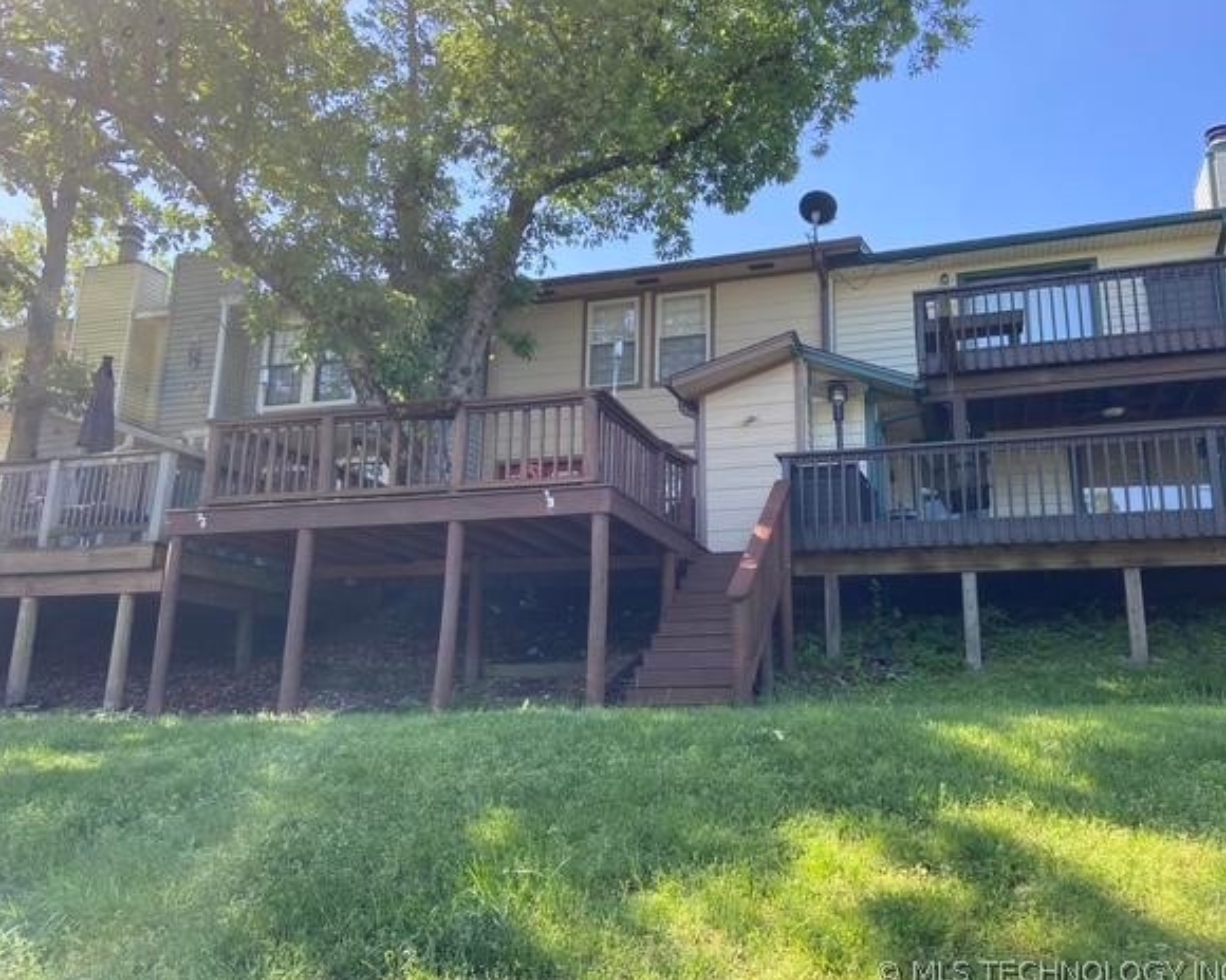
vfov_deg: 51.5
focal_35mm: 28
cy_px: 488
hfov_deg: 62.1
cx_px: 655
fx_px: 1016
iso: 32
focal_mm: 4.25
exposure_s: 1/412
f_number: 1.8
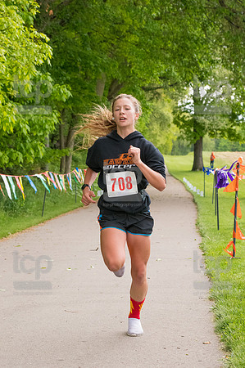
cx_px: 122
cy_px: 184
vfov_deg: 19.5
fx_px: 1074
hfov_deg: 13.0
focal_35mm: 105
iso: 2500
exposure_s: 1/1250
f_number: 5.6
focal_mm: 70
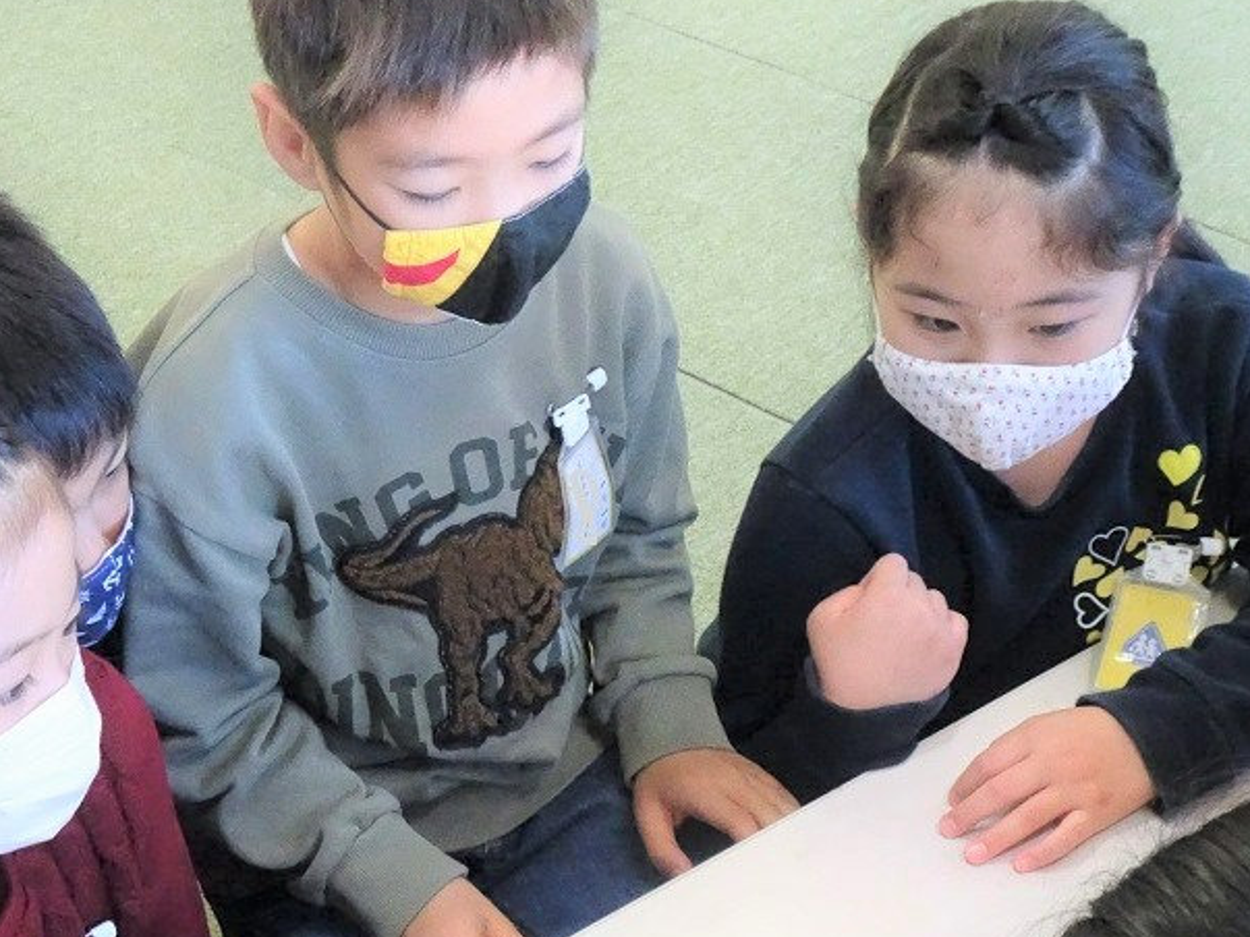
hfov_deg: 24.9
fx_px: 2816
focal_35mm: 78
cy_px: 434
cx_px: 431
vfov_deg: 18.9
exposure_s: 1/80
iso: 1250
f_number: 4.5
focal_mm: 8.18
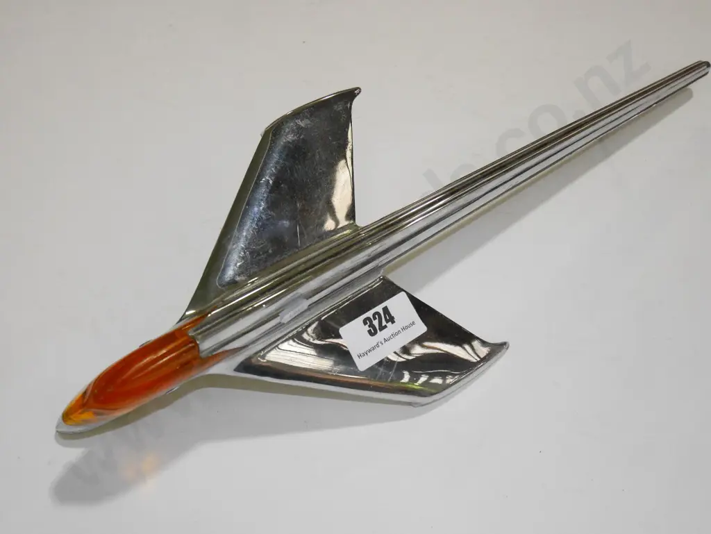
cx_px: 356
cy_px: 267
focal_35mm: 44
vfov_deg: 32.9
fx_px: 904
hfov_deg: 42.9
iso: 3200
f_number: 4.9
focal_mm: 22
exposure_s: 1/320
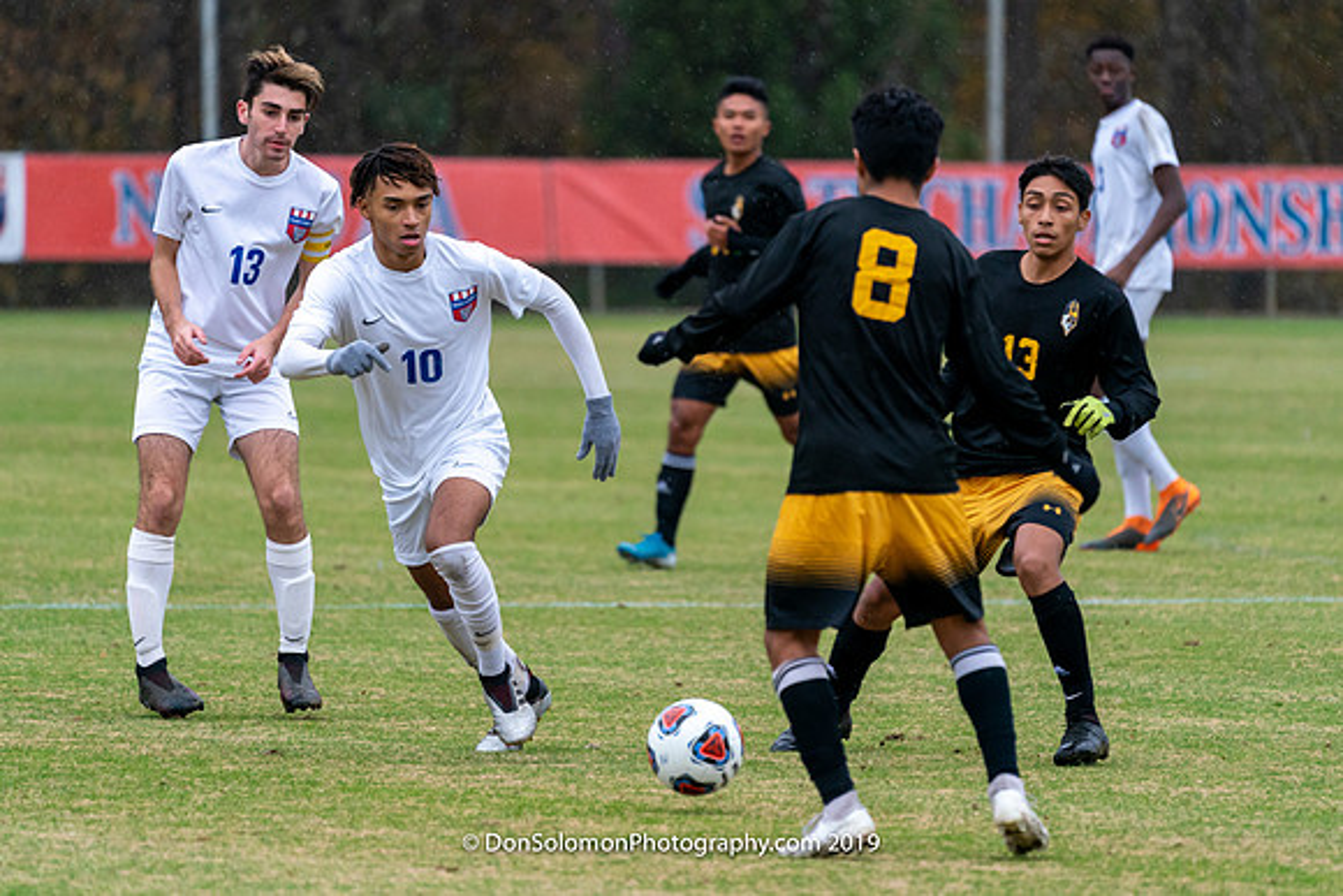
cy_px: 426
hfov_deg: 4.9
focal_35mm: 418
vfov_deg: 3.3
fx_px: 15582
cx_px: 690
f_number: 5.6
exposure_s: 1/800
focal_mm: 382
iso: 2500
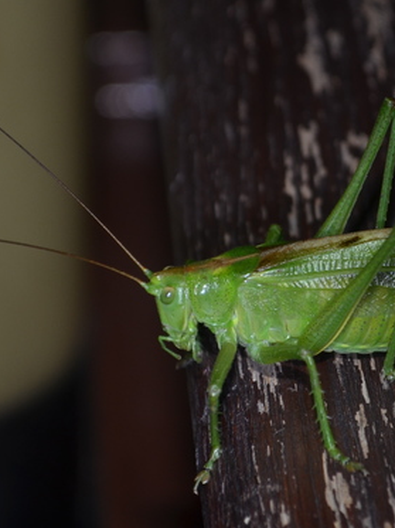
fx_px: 3128
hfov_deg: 7.2
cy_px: 282
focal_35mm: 205
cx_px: 292
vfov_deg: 9.6
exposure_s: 1/125
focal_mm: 55
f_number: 5.6
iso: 200
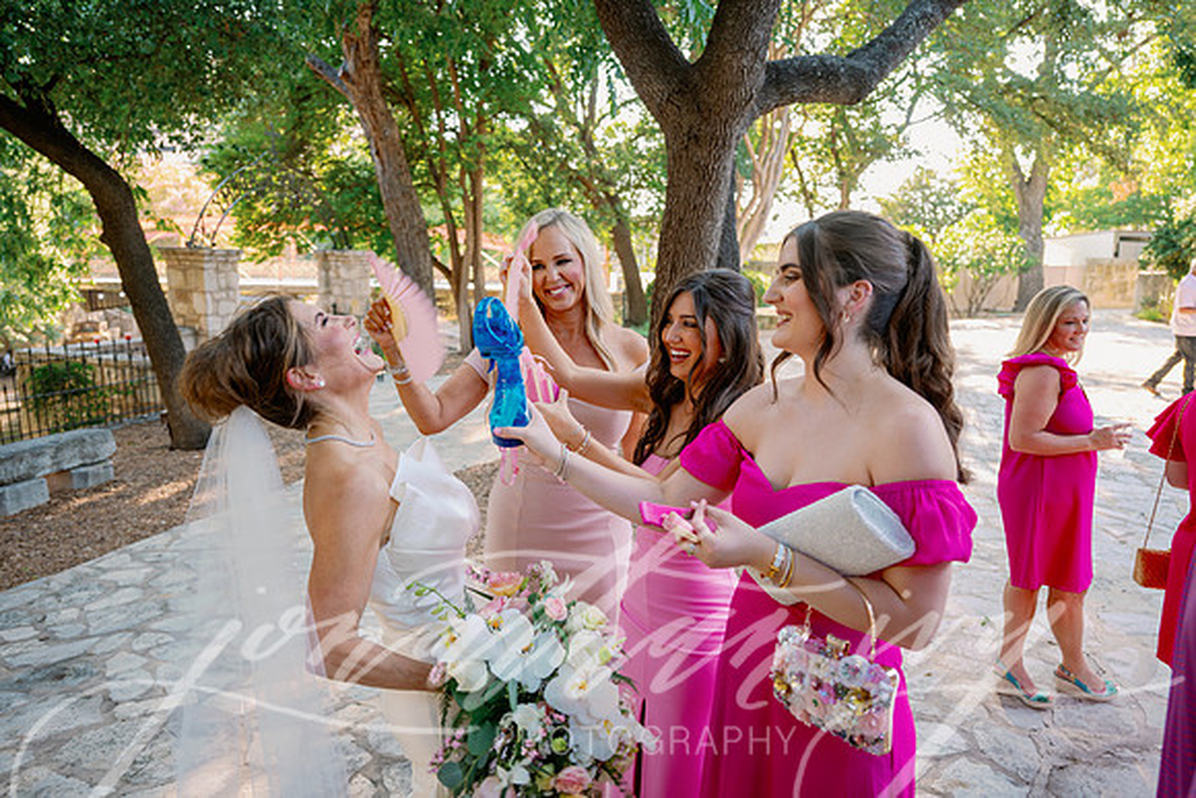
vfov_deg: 53.2
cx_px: 598
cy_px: 399
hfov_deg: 73.7
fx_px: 797
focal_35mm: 24
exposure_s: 1/60
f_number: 2.8
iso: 125
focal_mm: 24
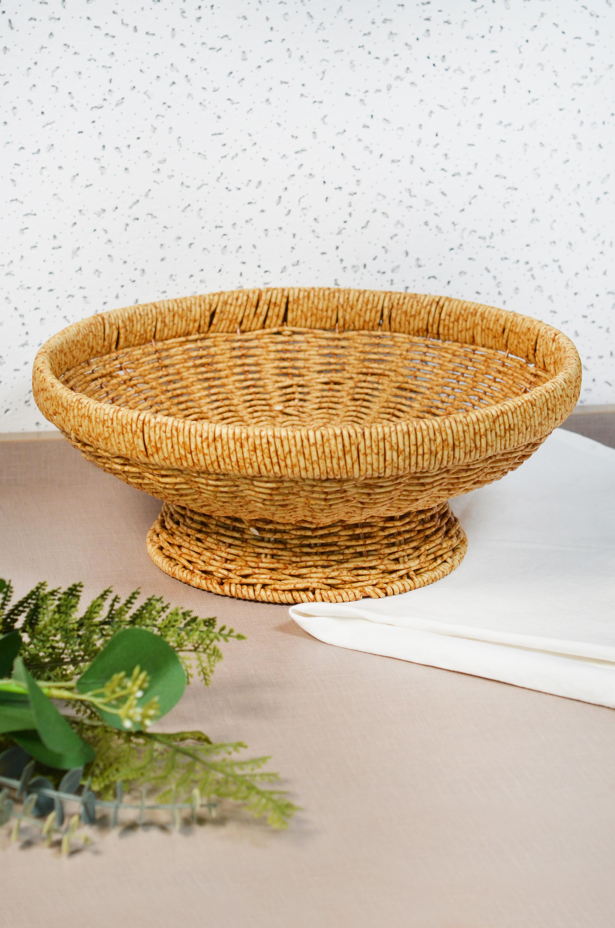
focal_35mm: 75
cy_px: 464
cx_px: 308
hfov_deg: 18.1
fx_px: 1930
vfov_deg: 27.0
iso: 400
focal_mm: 50
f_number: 5
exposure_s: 1/100
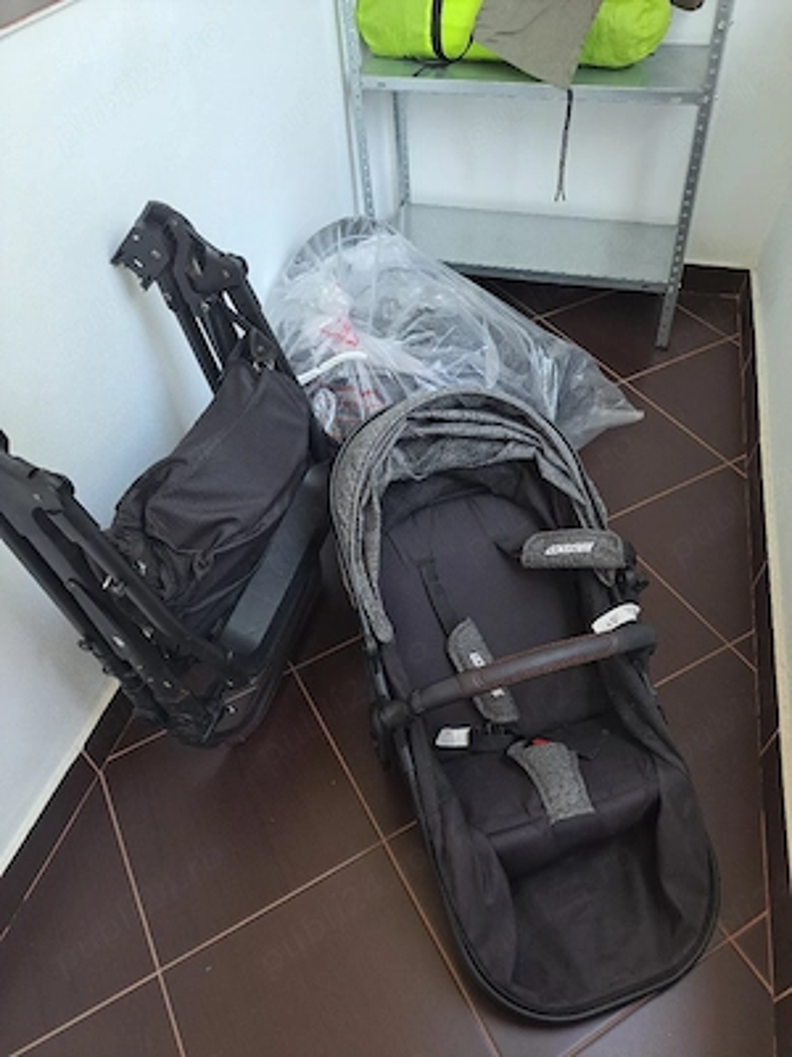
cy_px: 528
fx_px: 732
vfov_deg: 71.6
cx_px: 396
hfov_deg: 56.8
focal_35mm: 24
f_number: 1.8
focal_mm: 5.23
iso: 64
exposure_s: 1/50
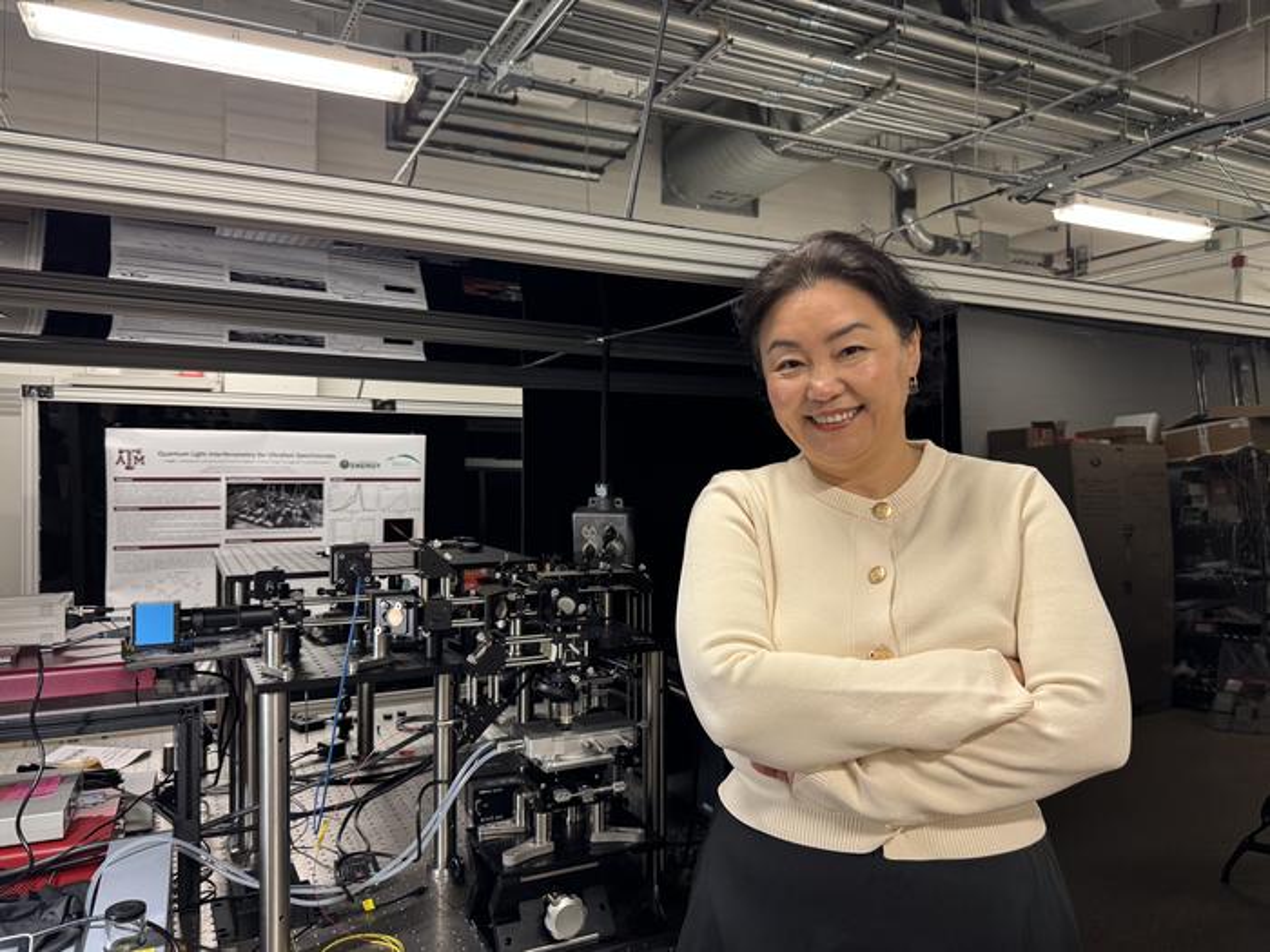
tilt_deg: -0.1
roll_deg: -0.6
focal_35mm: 24
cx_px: 635
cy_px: 476
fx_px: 881
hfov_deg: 71.6
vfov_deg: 56.8
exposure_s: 1/60
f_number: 1.78
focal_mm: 6.76
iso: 200
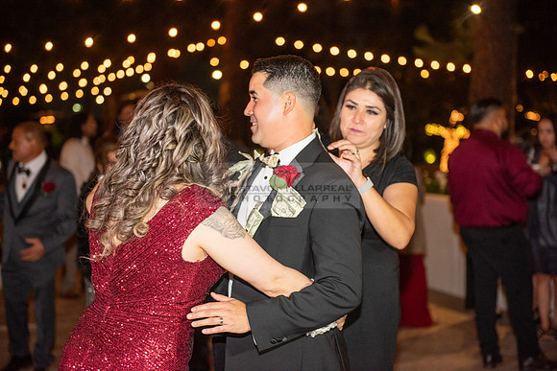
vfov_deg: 19.5
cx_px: 278
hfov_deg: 28.8
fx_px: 1083
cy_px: 186
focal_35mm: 70
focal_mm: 70
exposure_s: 1/125
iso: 1250
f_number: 2.8
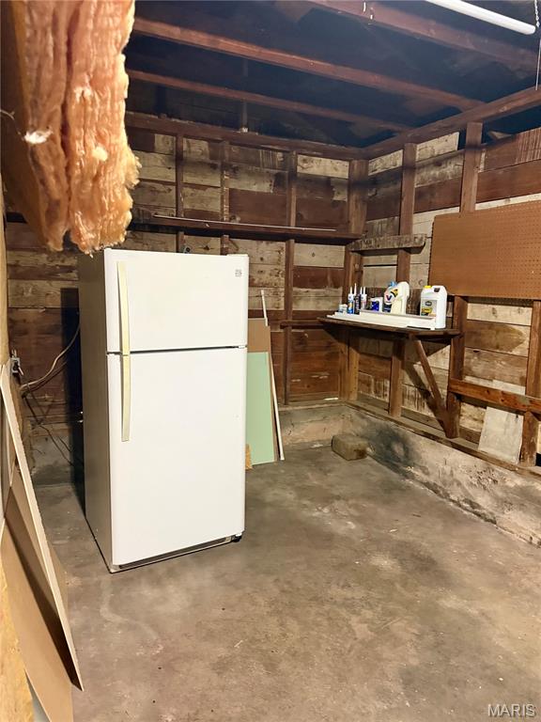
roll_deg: -0.6
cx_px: 270
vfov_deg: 71.6
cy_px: 361
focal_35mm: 24
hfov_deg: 56.8
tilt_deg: -9.4
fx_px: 500
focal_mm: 6.76
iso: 800
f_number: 1.78
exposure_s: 1/60
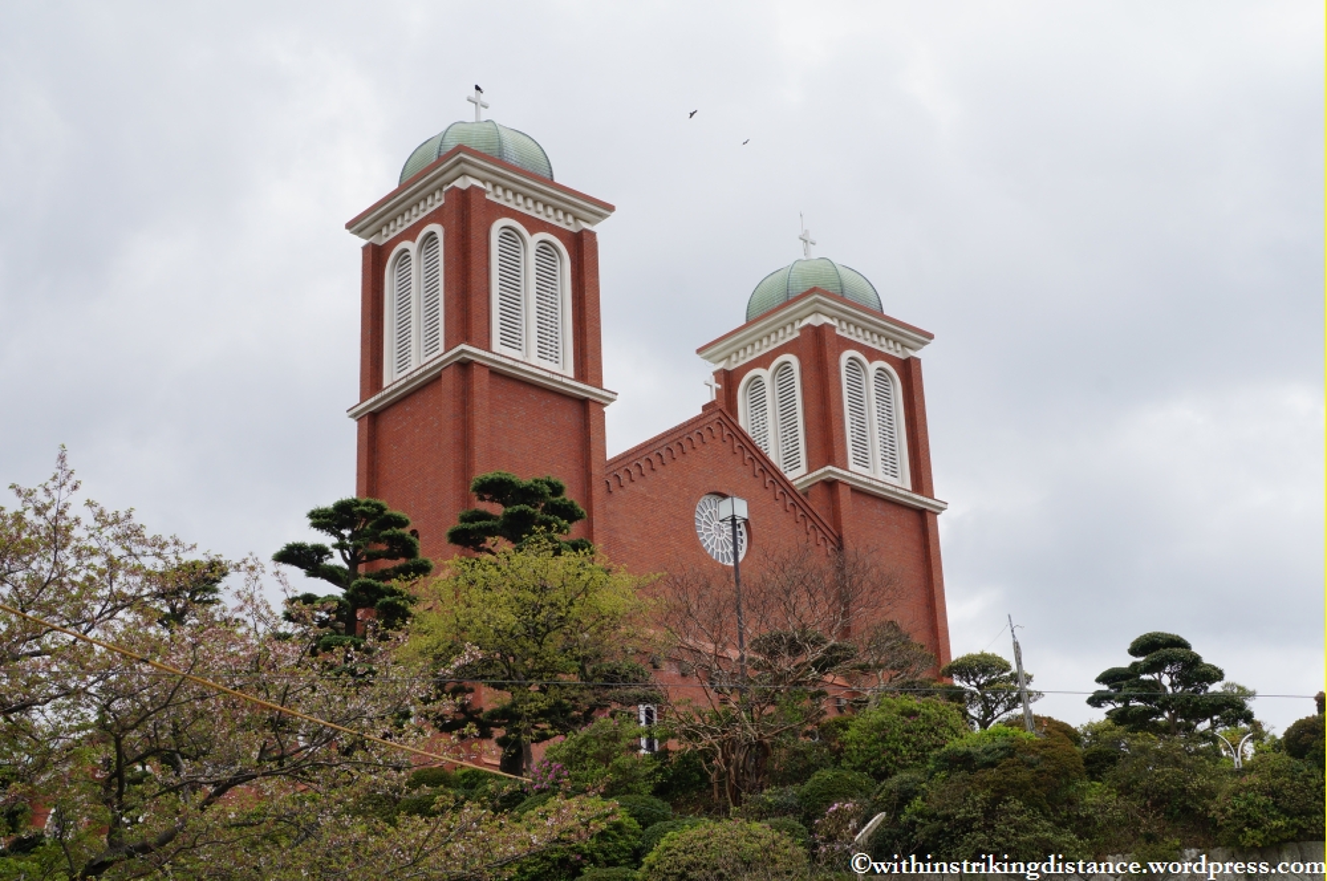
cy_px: 440
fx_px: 2098
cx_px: 664
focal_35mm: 57
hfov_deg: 35.1
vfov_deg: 23.7
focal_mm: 38
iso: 200
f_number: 13
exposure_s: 1/200
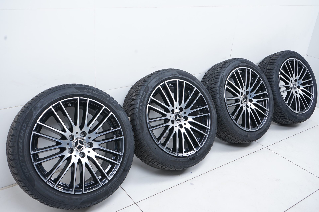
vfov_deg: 39.9
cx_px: 160
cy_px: 106
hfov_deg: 57.3
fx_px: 292
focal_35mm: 33
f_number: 7.1
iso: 250
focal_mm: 33
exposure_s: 1/125
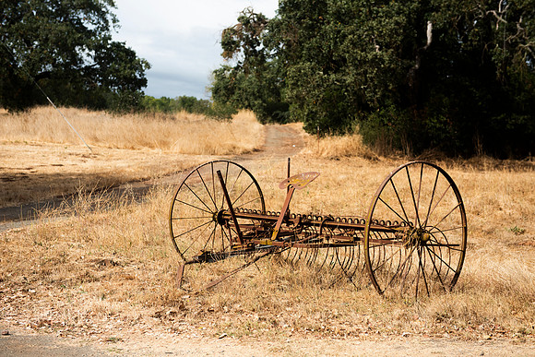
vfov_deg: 23.4
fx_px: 862
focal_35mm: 58
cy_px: 178
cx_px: 268
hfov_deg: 34.5
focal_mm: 58
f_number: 4
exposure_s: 1/3200
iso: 500
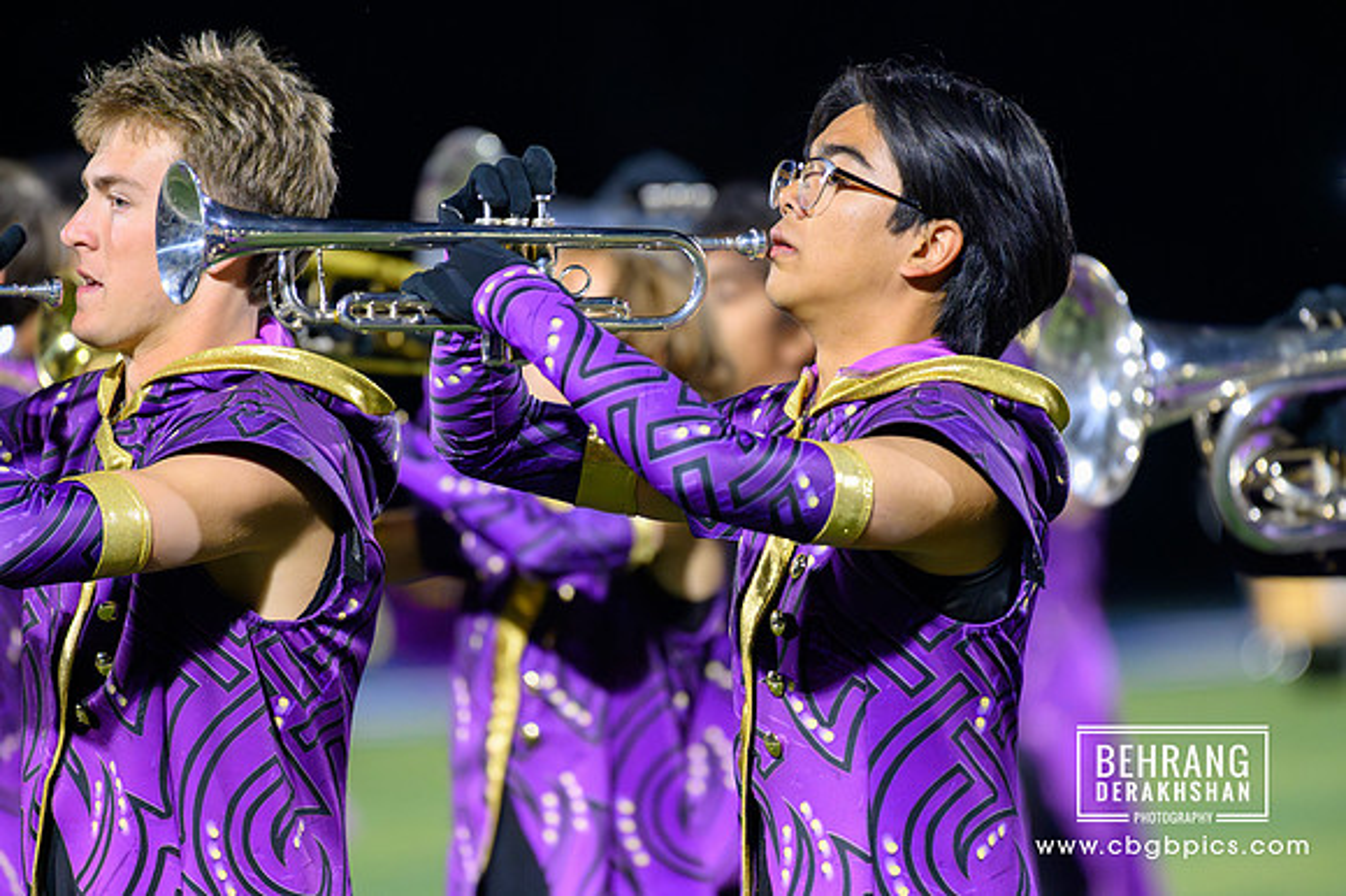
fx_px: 18683
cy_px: 448
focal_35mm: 500
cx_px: 673
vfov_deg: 2.7
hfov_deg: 4.1
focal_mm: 500
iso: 12800
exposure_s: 1/500
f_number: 5.6
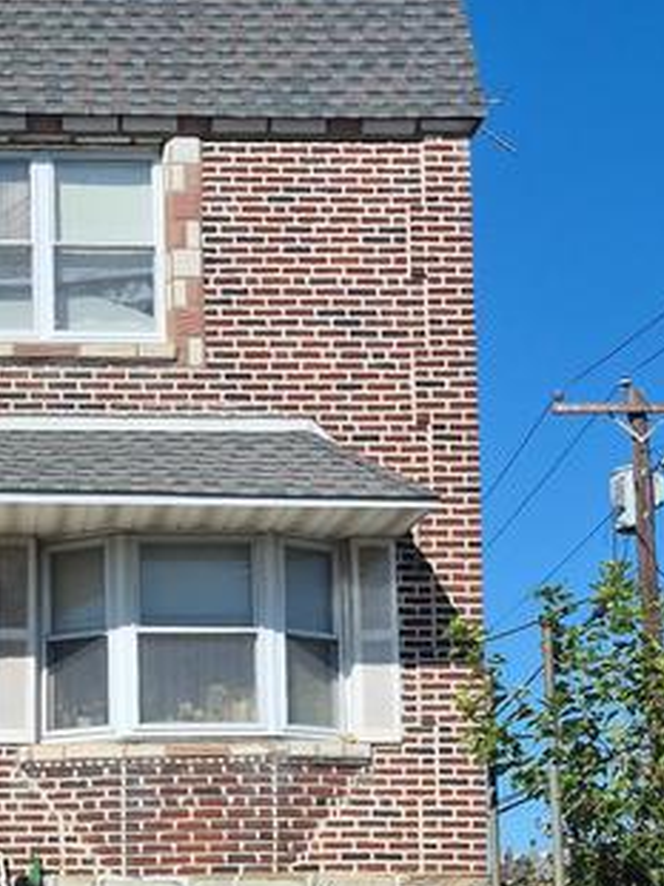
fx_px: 2047
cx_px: 145
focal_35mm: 80
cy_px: 732
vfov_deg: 24.0
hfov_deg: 18.3
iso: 25
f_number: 1.8
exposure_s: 1/2632
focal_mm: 5.4
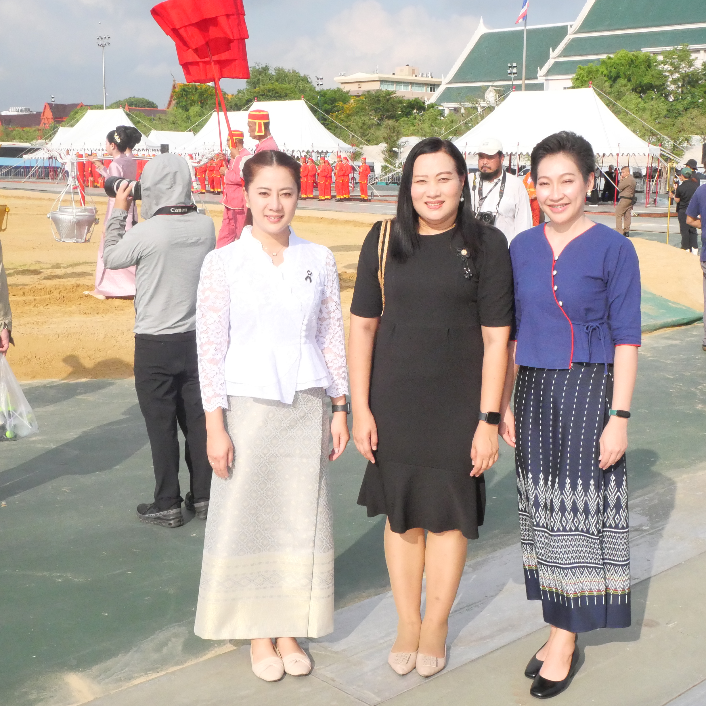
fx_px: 1038
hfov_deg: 37.5
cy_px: 356
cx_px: 401
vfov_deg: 37.6
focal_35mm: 45
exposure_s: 1/2000
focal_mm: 17
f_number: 14
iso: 3200
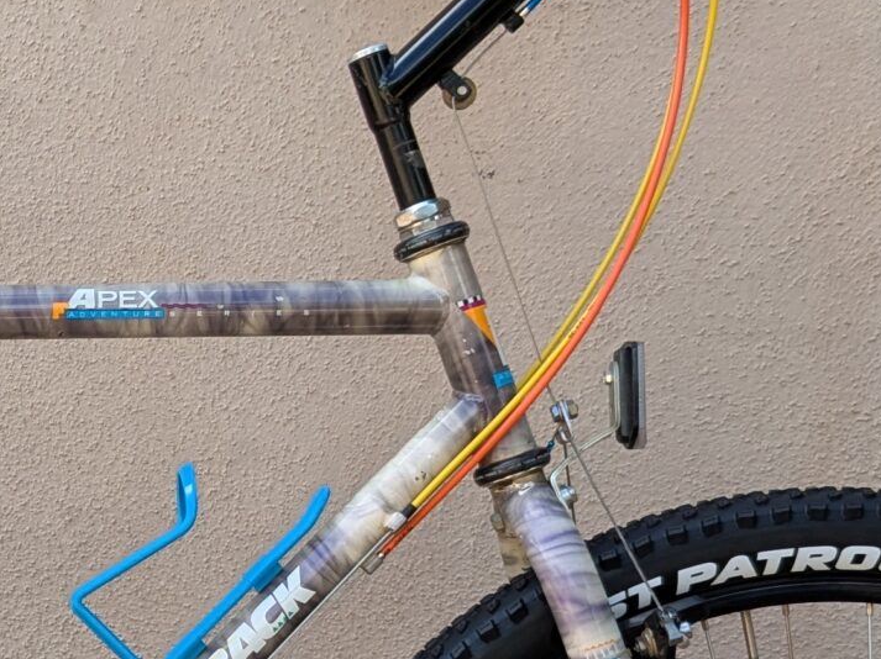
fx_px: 2467
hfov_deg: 19.4
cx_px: -82
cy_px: 639
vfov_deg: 15.0
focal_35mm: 97
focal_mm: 4.38
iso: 53
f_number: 1.73
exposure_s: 1/935
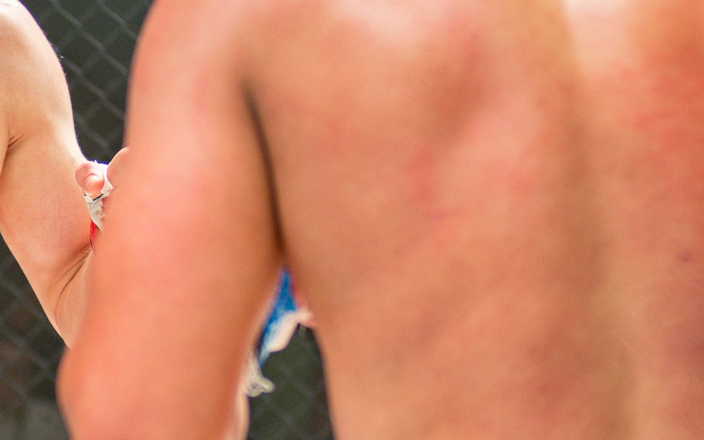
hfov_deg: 9.4
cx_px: -173
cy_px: 91
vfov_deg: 6.0
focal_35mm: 220
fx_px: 4221
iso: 1100
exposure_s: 1/320
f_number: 4
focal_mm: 80
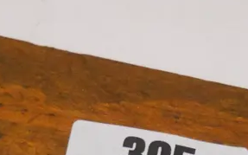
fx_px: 1635
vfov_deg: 5.3
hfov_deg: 8.7
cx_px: 130
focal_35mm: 242
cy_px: 310
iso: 3200
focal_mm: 32
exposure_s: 1/125
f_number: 5.6
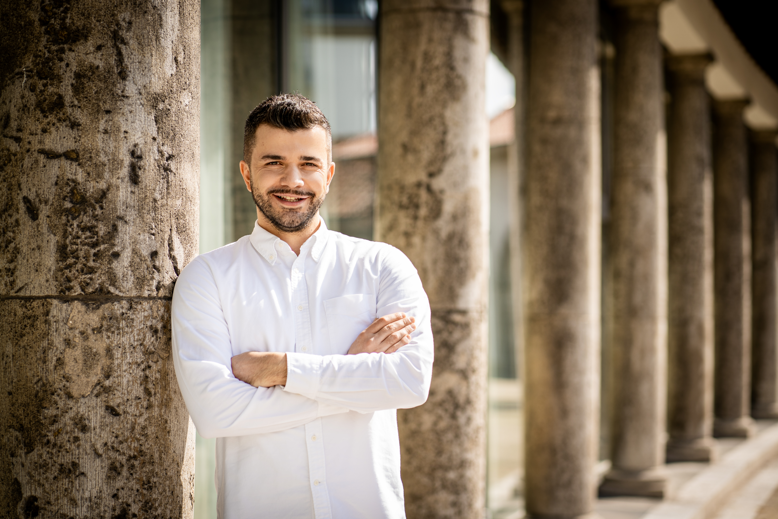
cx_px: 389
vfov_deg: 16.1
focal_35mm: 85
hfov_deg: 23.9
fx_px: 1837
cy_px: 260
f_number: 2.8
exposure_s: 1/800
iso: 100
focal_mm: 85
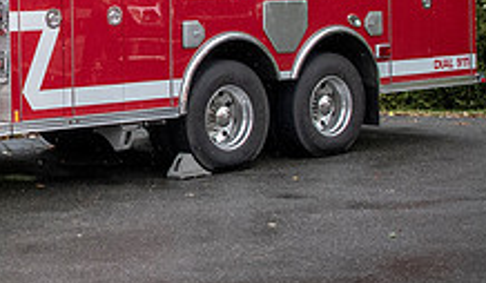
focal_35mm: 93
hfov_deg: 21.9
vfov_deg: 13.2
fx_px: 1209
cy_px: 29
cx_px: -5
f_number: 6.3
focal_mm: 16
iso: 2000
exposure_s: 1/640
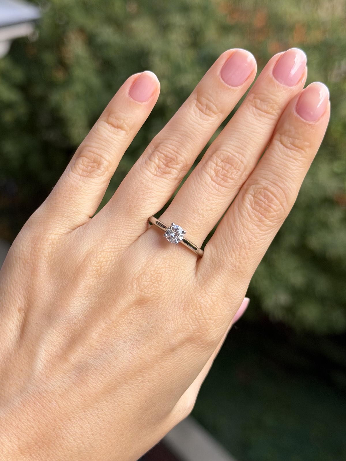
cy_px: 230
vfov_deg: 39.7
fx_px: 640
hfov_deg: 30.3
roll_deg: +0.2
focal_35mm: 48
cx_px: 173
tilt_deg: -31.9
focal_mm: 6.76
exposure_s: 1/490
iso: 64
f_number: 1.78
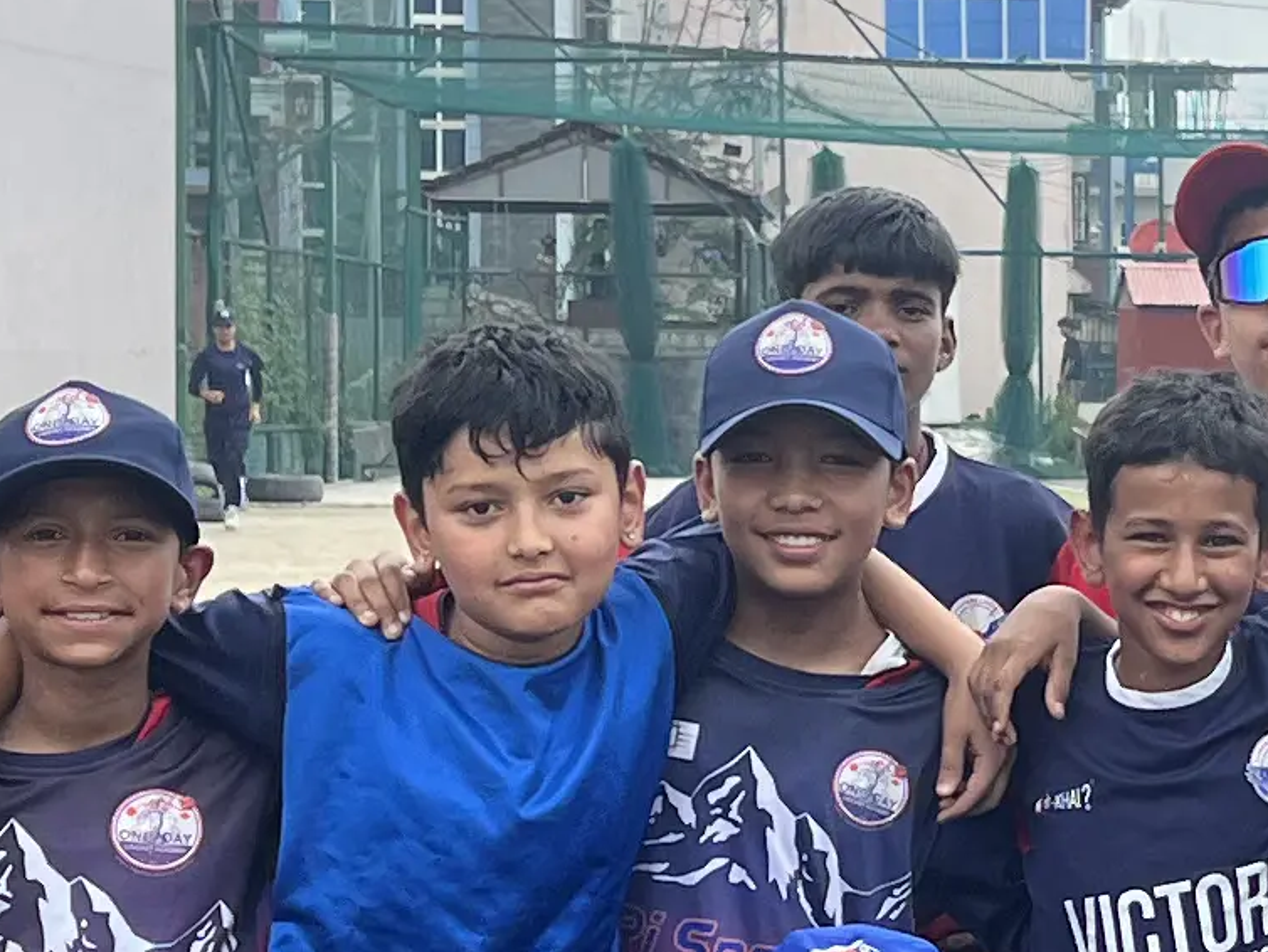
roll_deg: -1.2
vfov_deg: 10.7
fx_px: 5093
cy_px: 528
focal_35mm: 139
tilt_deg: -3.8
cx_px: 1355
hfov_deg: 13.9
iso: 50
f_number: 1.5
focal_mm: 5.7
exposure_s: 1/1869
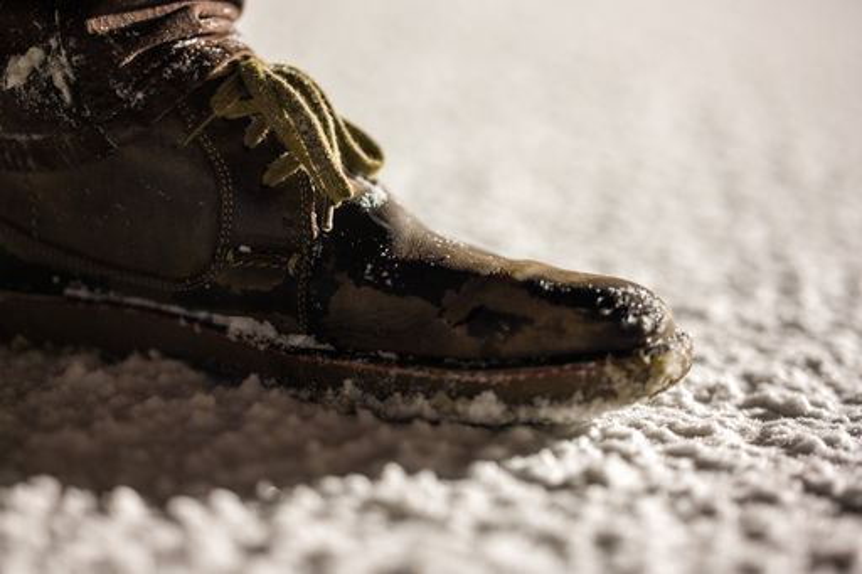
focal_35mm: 85
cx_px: 431
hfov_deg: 23.9
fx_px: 2035
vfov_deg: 16.1
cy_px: 287
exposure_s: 1/50
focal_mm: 85
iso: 800
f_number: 1.8
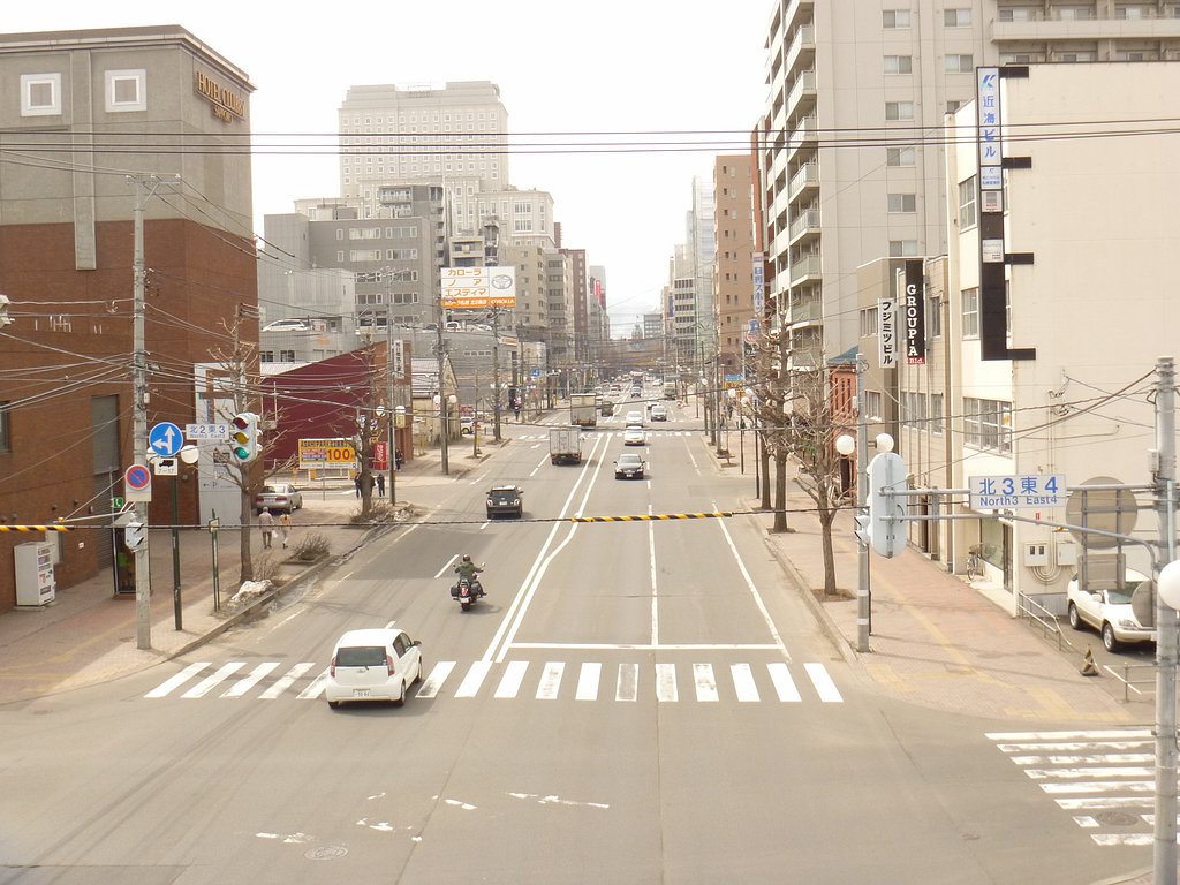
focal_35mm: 44
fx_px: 1500
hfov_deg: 42.9
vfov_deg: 32.9
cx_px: 590
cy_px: 442
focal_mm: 7.8
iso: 200
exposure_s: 1/250
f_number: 6.3
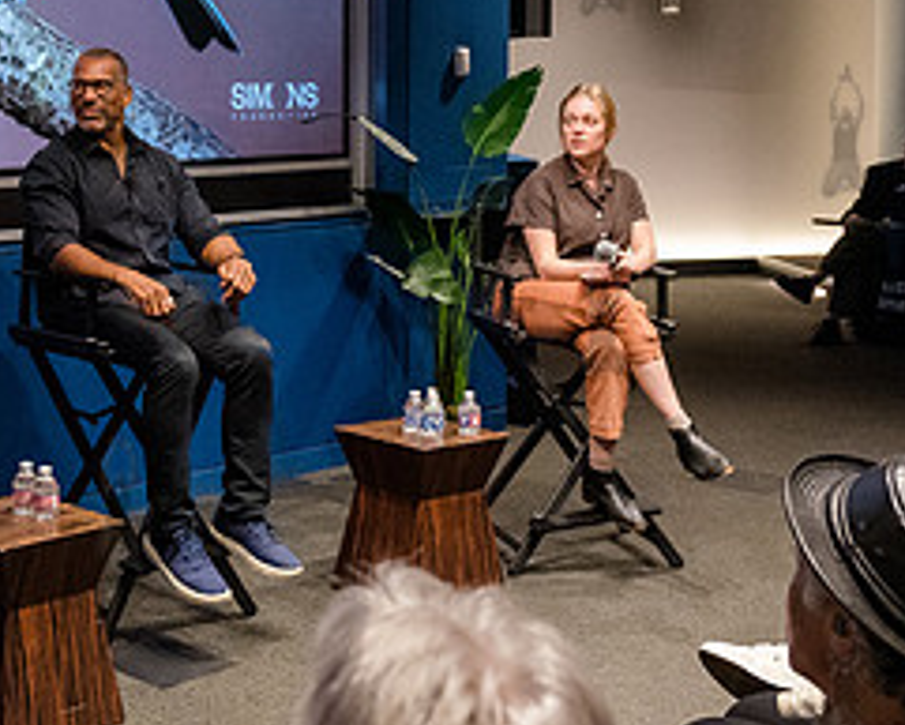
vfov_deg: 22.8
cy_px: 130
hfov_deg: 27.8
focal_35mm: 66
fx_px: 1768
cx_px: 116
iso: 6400
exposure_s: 1/250
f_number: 3.5
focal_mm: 28
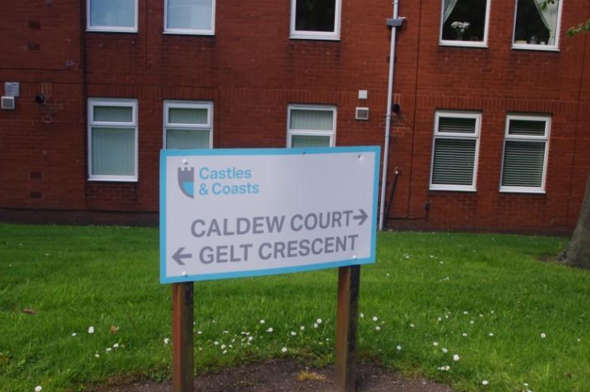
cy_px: 252
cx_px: 280
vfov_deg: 29.0
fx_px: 753
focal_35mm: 46
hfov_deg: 42.8
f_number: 11
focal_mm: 23.13
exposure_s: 1/100
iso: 400
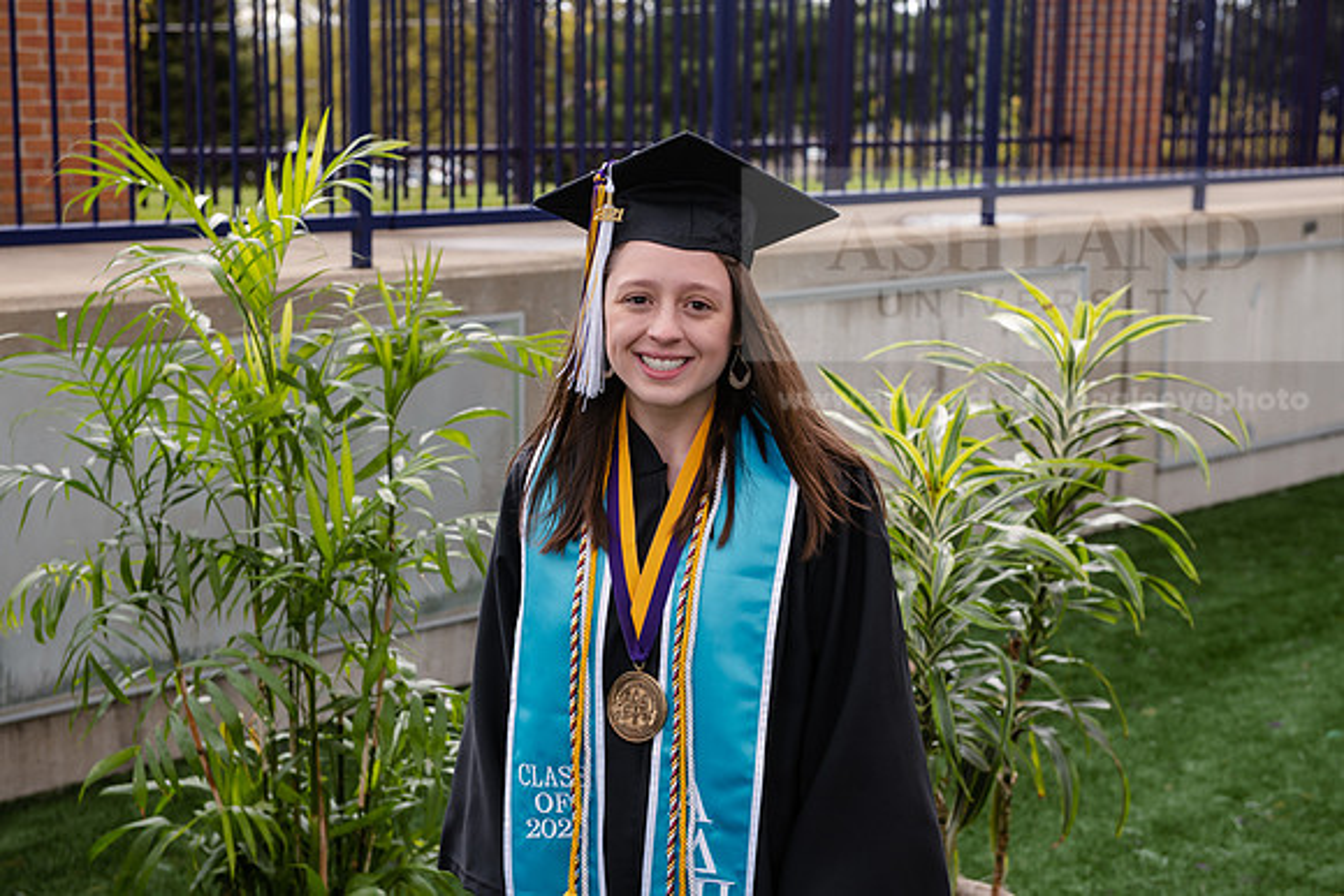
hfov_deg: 33.4
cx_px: 672
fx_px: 2240
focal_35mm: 60
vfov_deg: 22.6
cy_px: 448
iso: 250
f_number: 5.6
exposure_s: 1/200
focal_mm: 60
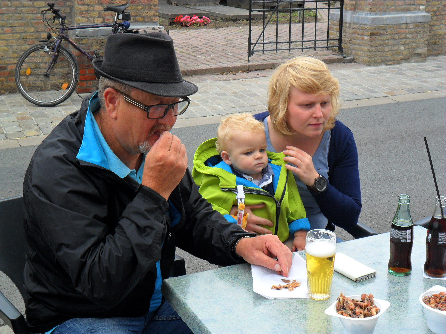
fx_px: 670
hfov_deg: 36.8
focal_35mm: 52
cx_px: 223
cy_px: 167
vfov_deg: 28.0
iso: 100
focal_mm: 9.3
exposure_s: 1/125
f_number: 5
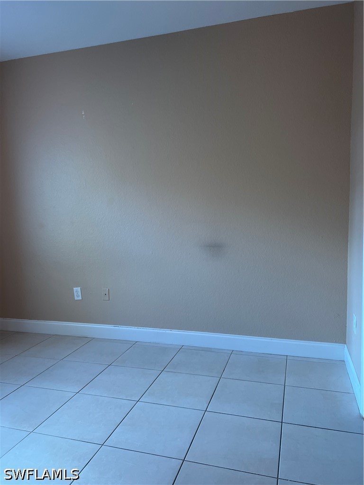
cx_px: 182
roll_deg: +1.5
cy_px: 242
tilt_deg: -4.8
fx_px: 365
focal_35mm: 26
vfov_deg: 67.3
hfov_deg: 53.1
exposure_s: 1/120
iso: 125
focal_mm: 5.7
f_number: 1.5
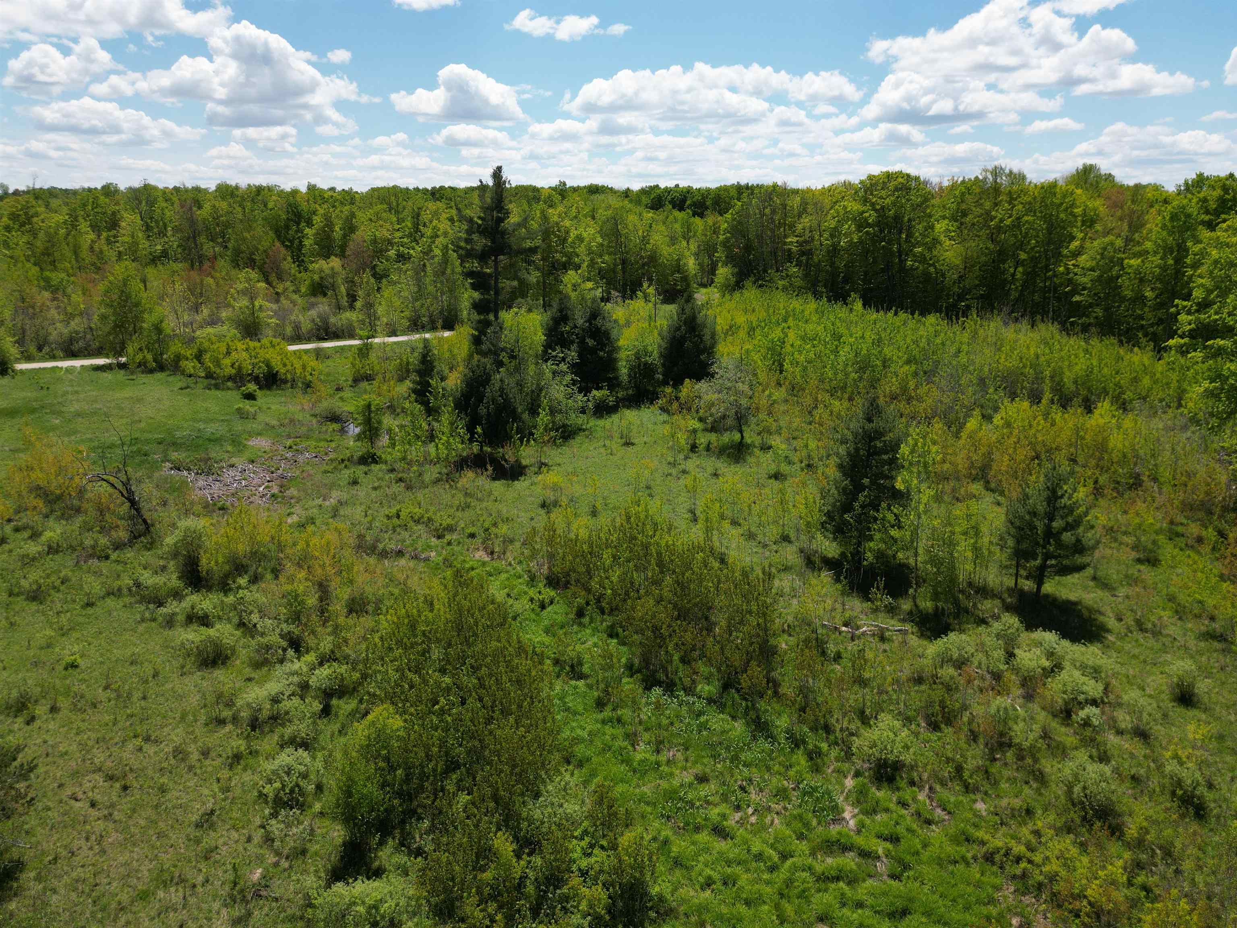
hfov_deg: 71.6
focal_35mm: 24
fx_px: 858
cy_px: 464
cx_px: 618
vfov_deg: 56.8
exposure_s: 1/4000
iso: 140
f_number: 1.7
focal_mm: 6.72
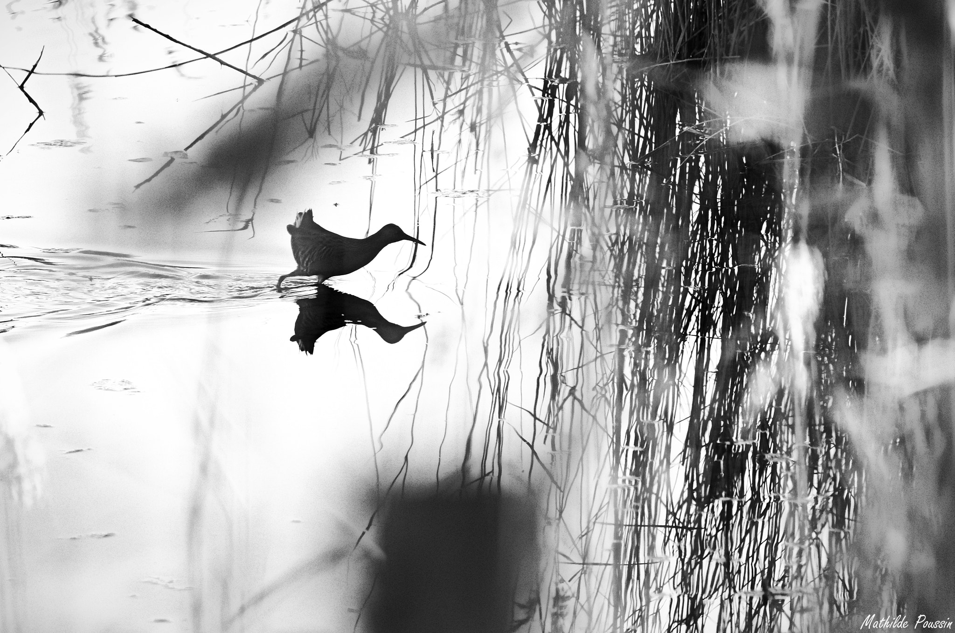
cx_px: 478
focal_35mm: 300
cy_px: 316
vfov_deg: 4.6
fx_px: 7943
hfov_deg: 6.9
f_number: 5
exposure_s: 1/400
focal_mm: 200
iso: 400
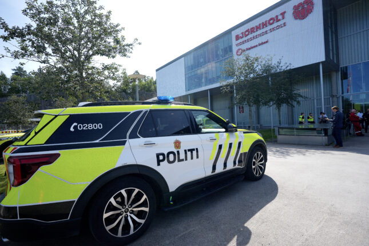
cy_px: 123
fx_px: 164
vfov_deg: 73.7
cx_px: 184
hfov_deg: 96.7
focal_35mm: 16
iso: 200
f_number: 5.6
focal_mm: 16
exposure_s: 1/800
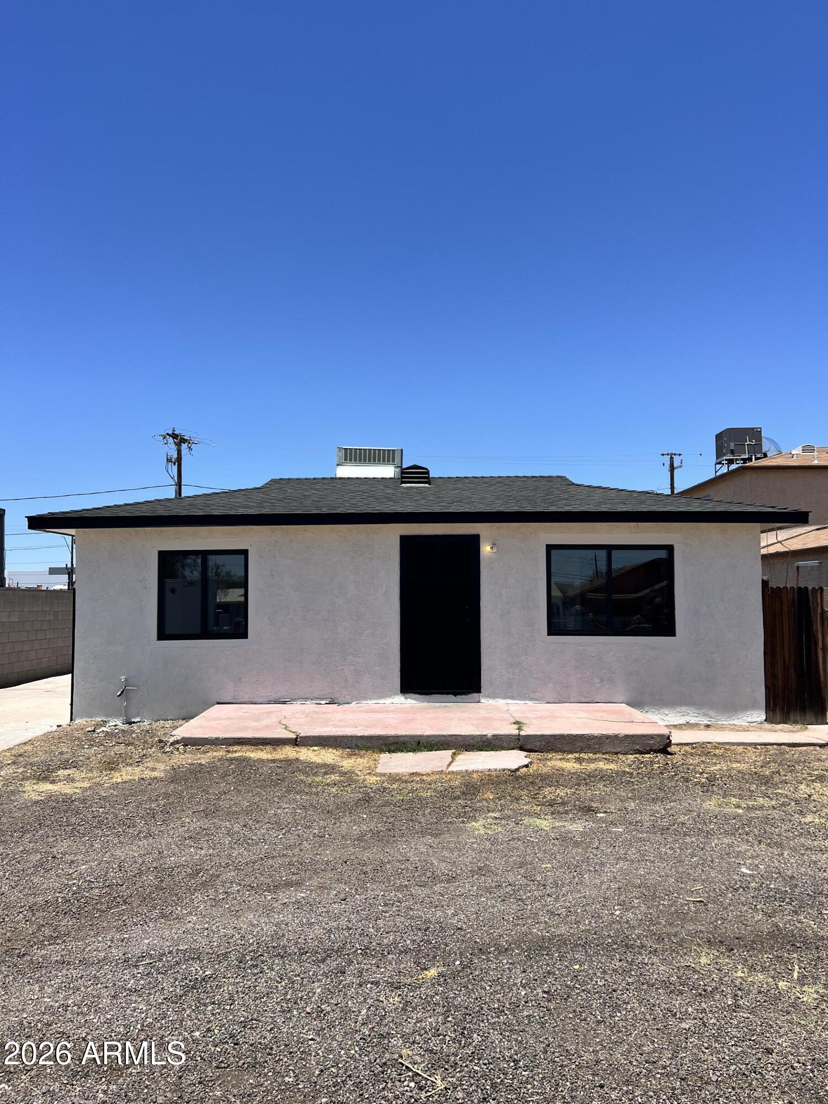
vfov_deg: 67.3
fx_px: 829
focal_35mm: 26
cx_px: 414
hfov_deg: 53.1
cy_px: 552
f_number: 1.5
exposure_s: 1/4444
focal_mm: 5.7
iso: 50
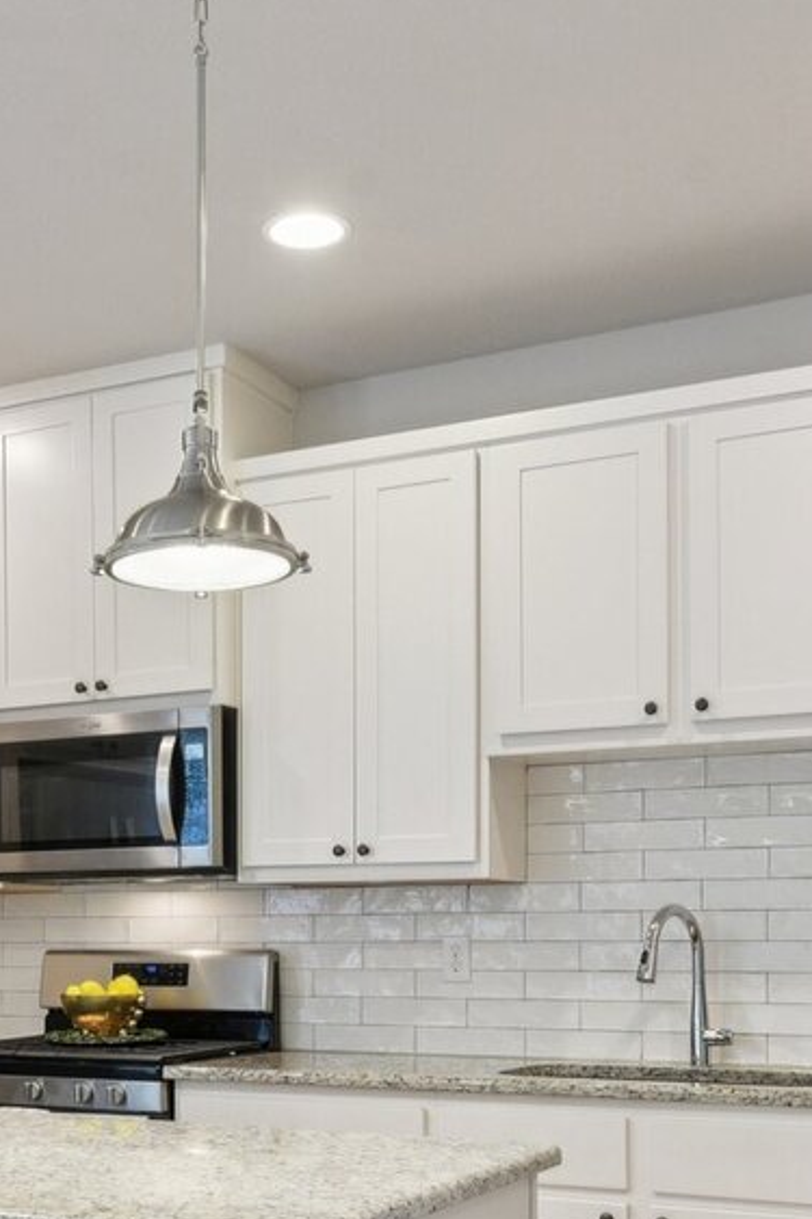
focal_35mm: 46
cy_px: 946
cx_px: 260
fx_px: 1557
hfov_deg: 29.0
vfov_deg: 41.2
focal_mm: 16
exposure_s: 1/15
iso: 1100
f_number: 8
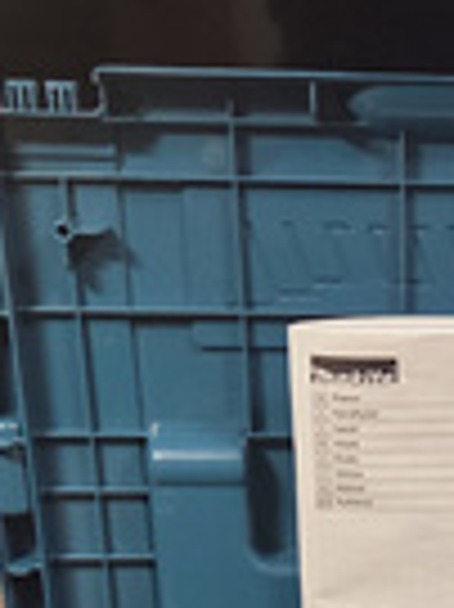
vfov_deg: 20.7
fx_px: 1489
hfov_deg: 16.8
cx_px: 506
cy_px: 824
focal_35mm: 85
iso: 800
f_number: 1.8
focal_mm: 5.4
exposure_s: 1/100
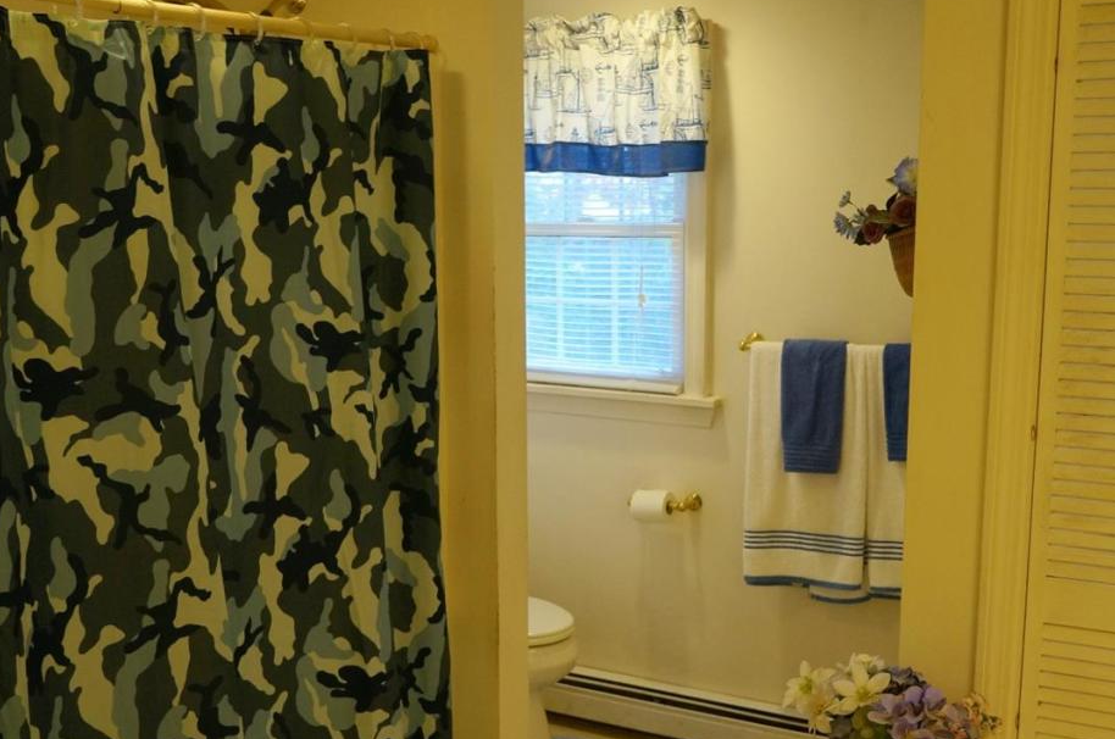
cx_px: 615
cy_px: 460
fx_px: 1299
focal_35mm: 42
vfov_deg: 31.6
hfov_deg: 46.4
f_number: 4
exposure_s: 1/160
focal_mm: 20
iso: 800
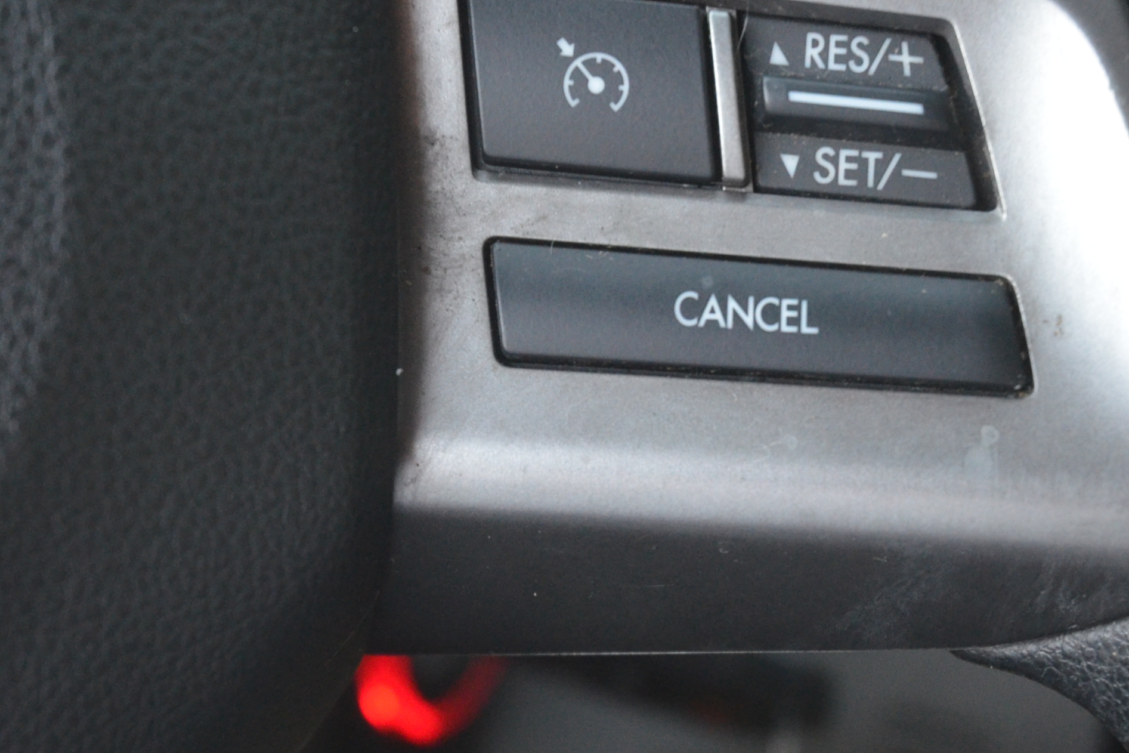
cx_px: 508
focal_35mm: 152
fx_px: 4767
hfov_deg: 13.5
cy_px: 391
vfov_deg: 9.0
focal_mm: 52
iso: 1600
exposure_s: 1/30
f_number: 4.5
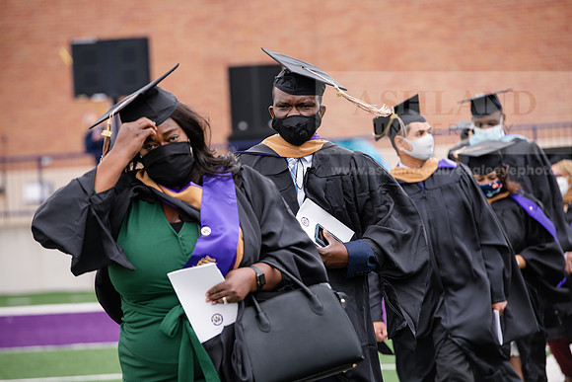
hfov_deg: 11.1
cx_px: 286
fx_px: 2940
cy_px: 191
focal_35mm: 185
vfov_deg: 7.4
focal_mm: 185
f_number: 5
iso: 500
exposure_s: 1/640
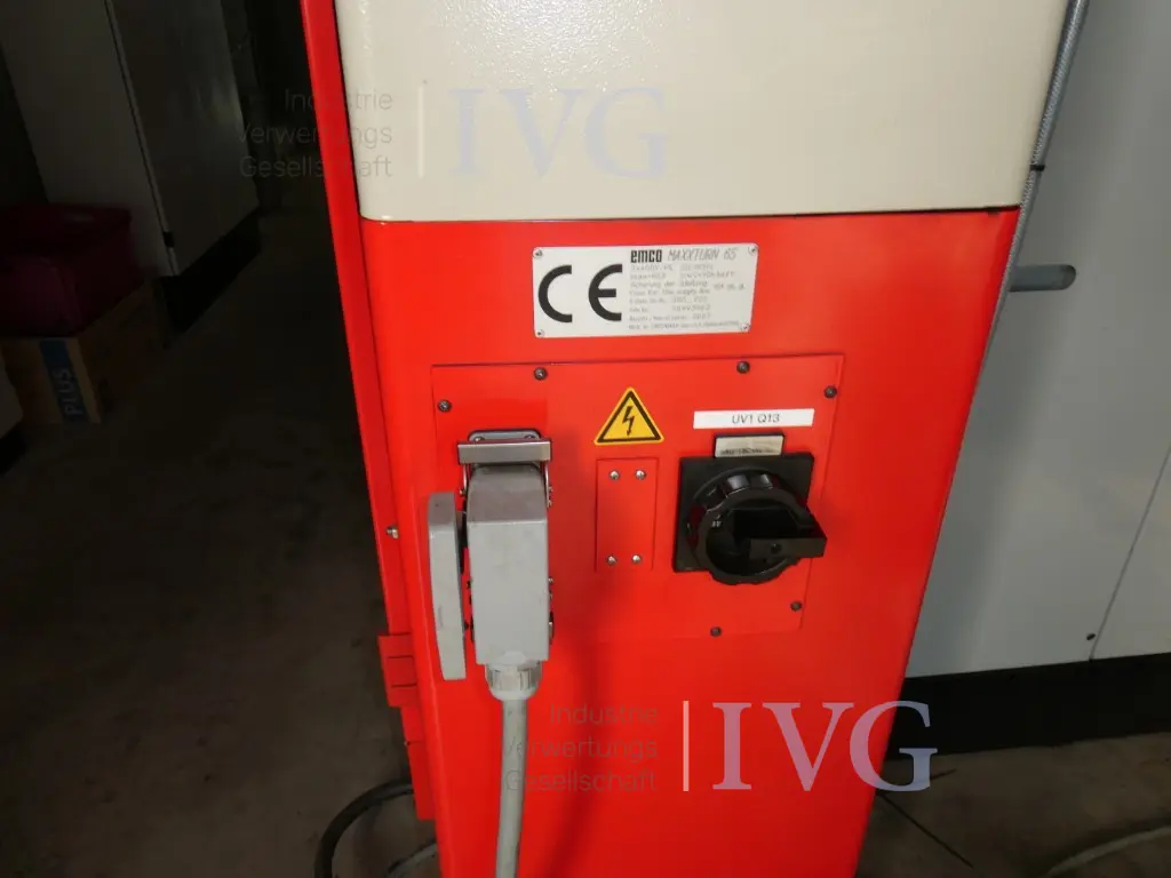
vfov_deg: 56.8
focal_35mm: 24
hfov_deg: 71.6
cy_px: 439
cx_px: 586
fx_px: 812
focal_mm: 4.3
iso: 125
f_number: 3.3
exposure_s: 1/60
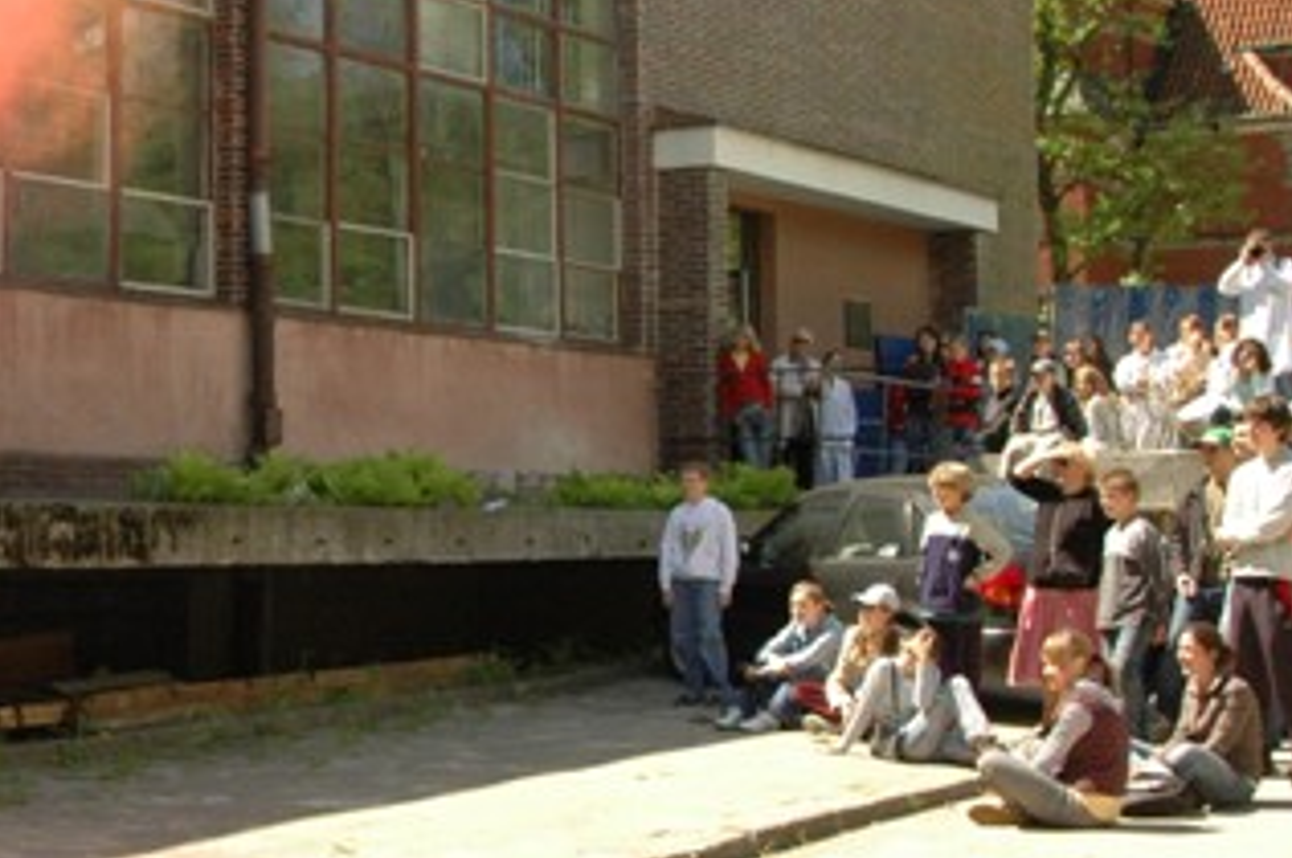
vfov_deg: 18.6
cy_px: 425
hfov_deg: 27.2
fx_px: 2617
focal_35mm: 73
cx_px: 249
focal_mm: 24
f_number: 9
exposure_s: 1/320
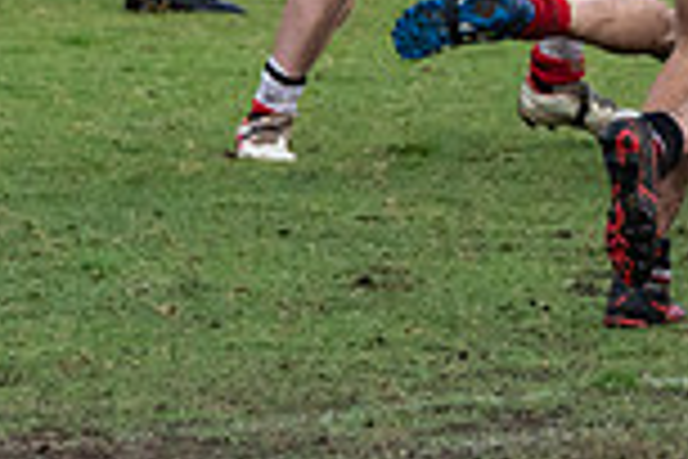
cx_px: 1047
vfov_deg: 0.7
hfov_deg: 1.1
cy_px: -217
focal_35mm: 1939
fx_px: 37054
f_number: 7.1
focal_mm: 320
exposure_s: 1/1250
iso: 1250
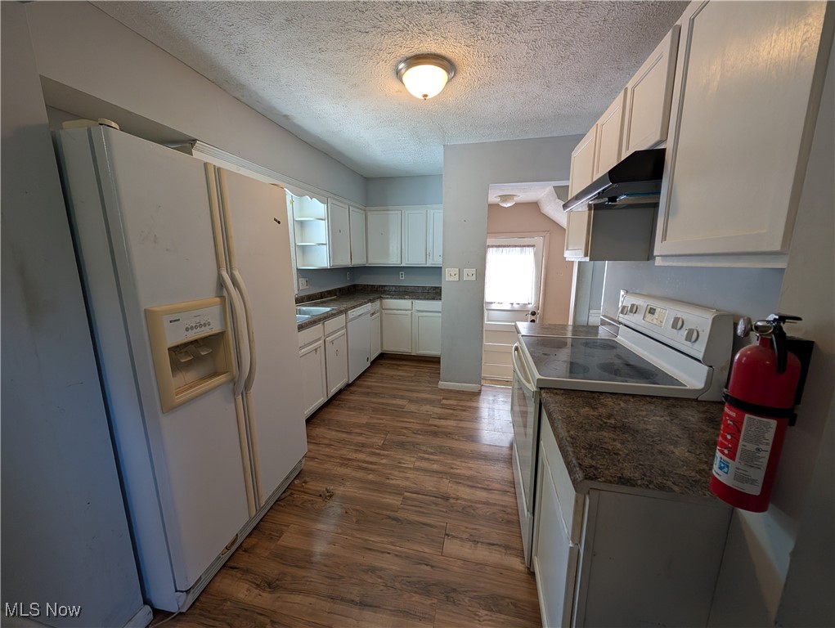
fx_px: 290
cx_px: 418
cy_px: 314
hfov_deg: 110.5
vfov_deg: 94.6
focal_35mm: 12
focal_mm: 2.02
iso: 144
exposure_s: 1/120
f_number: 1.7
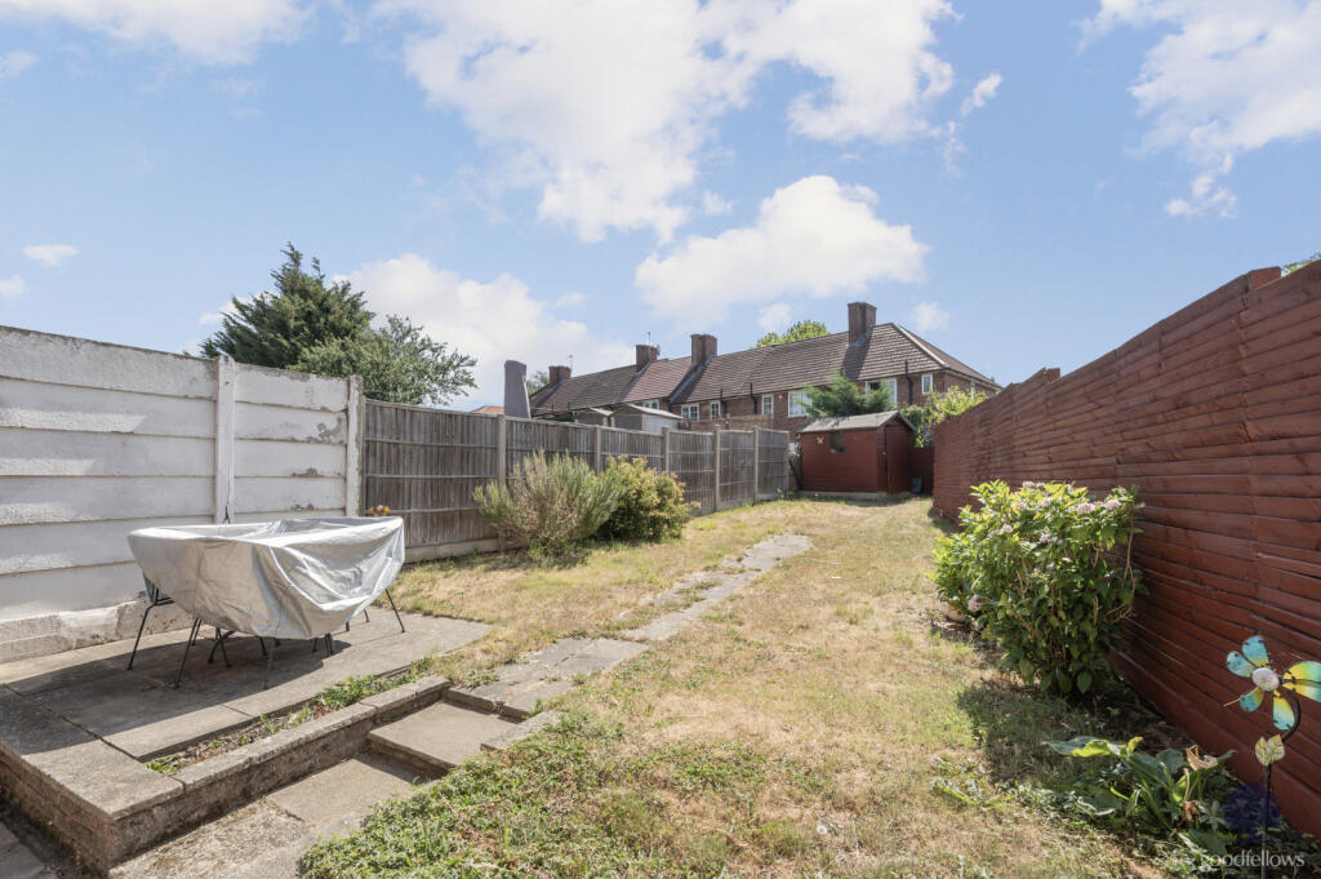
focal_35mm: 14
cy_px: 440
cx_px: 660
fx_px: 513
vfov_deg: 81.1
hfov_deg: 104.3
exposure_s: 1/640
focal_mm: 14
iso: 400
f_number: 8
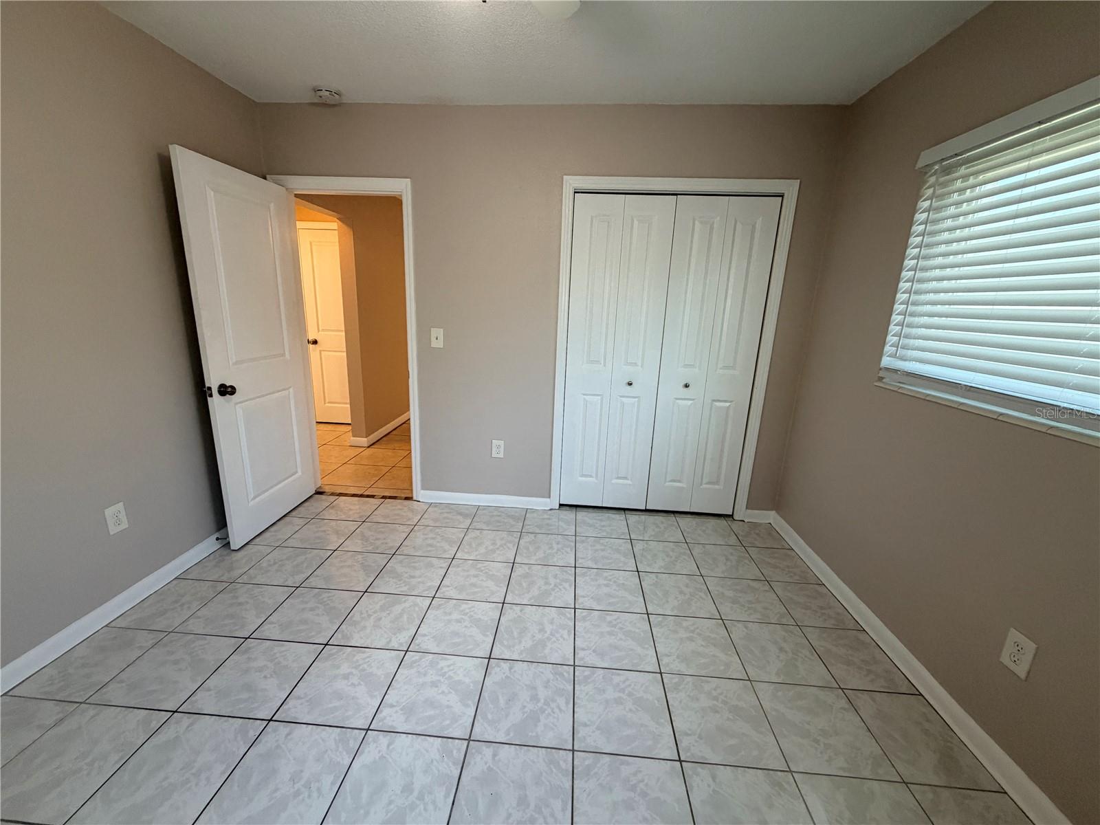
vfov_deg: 85.7
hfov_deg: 102.1
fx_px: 445
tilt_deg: -14.9
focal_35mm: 14
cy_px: 412
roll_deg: -1.9
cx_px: 550
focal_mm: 2.22
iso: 250
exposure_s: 1/120
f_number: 2.2
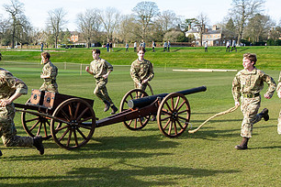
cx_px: 32
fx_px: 492
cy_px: 107
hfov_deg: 30.6
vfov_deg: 21.6
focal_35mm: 63
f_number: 8
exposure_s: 1/500
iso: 720
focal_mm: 28
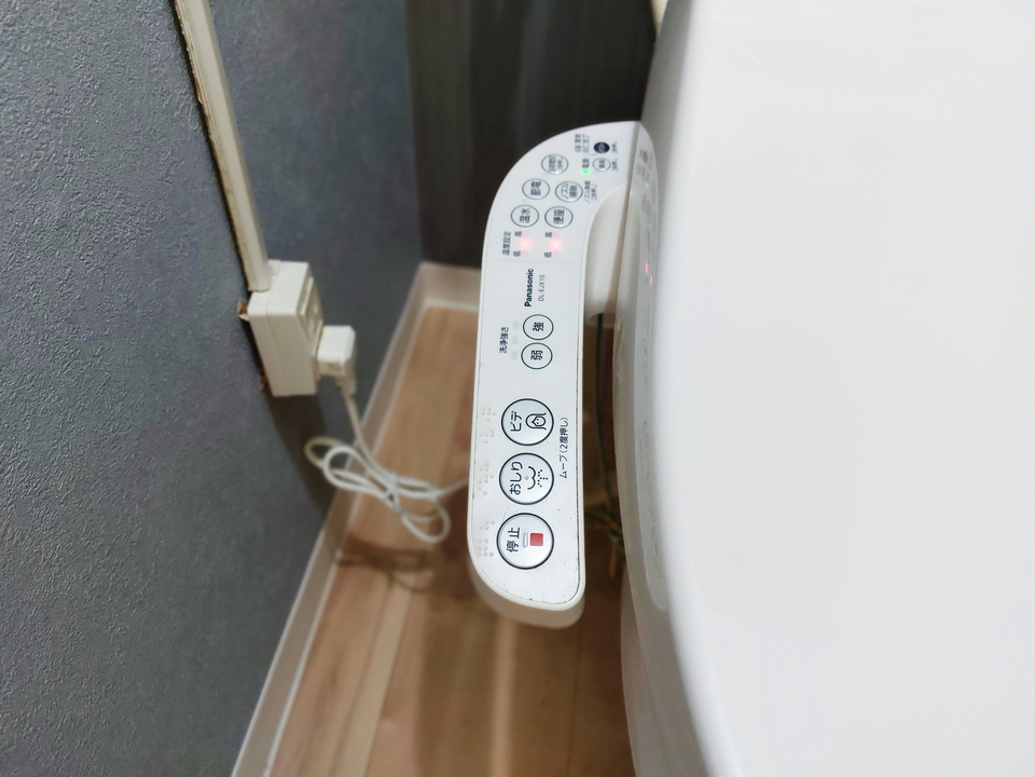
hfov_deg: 71.6
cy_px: 388
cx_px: 518
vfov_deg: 56.8
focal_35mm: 24
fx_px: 718
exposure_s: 1/24
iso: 160
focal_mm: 5.23
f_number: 1.8
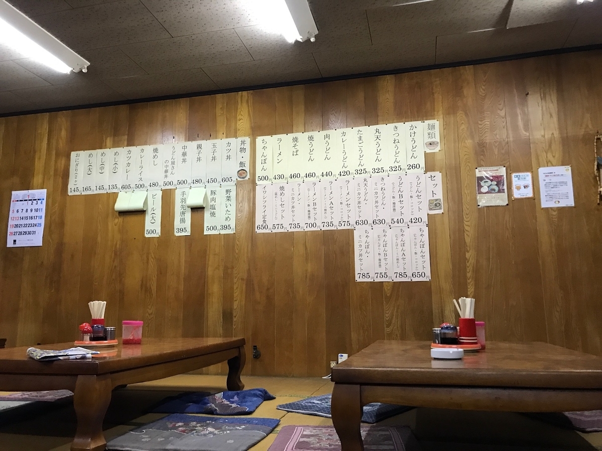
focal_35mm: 28
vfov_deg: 49.7
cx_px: 301
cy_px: 226
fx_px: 487
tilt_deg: +10.0
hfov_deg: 63.4
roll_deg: +0.8
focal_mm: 3.99
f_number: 1.8
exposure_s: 1/15
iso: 50
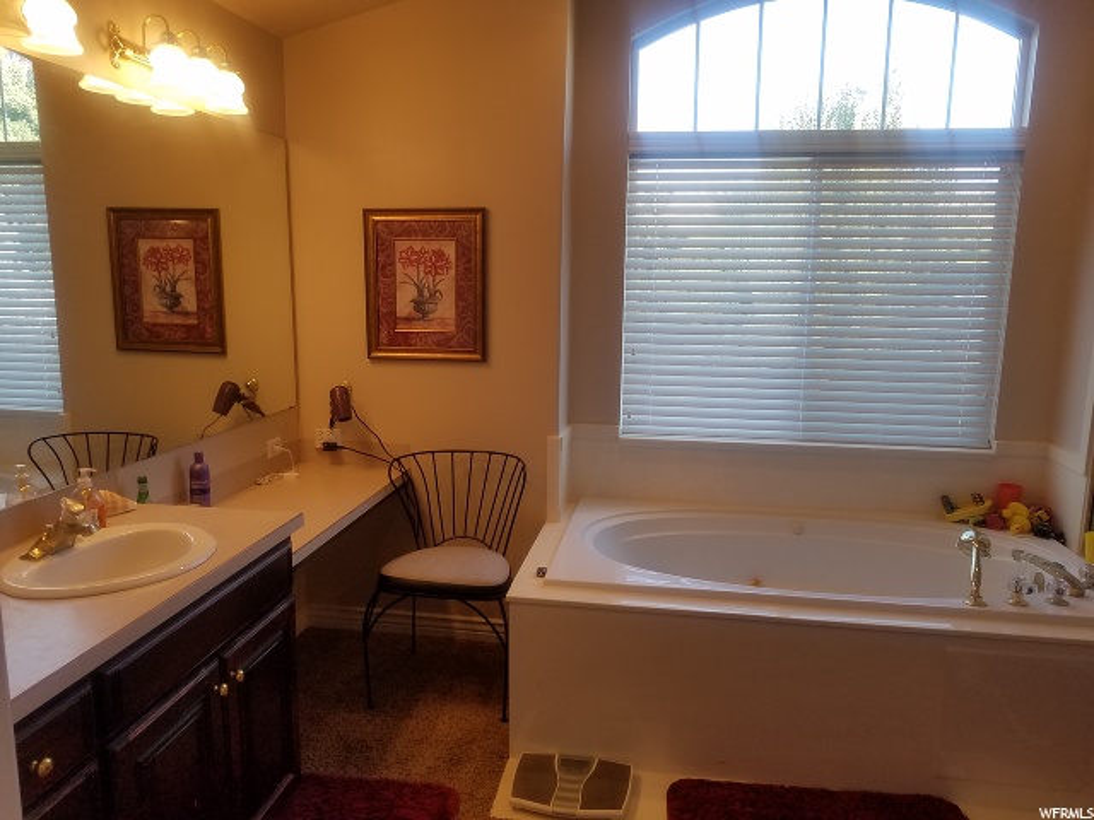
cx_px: 547
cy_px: 410
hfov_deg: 67.3
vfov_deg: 53.1
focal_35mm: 26
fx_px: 822
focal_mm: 4.2
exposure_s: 1/131
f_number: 1.7
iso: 50
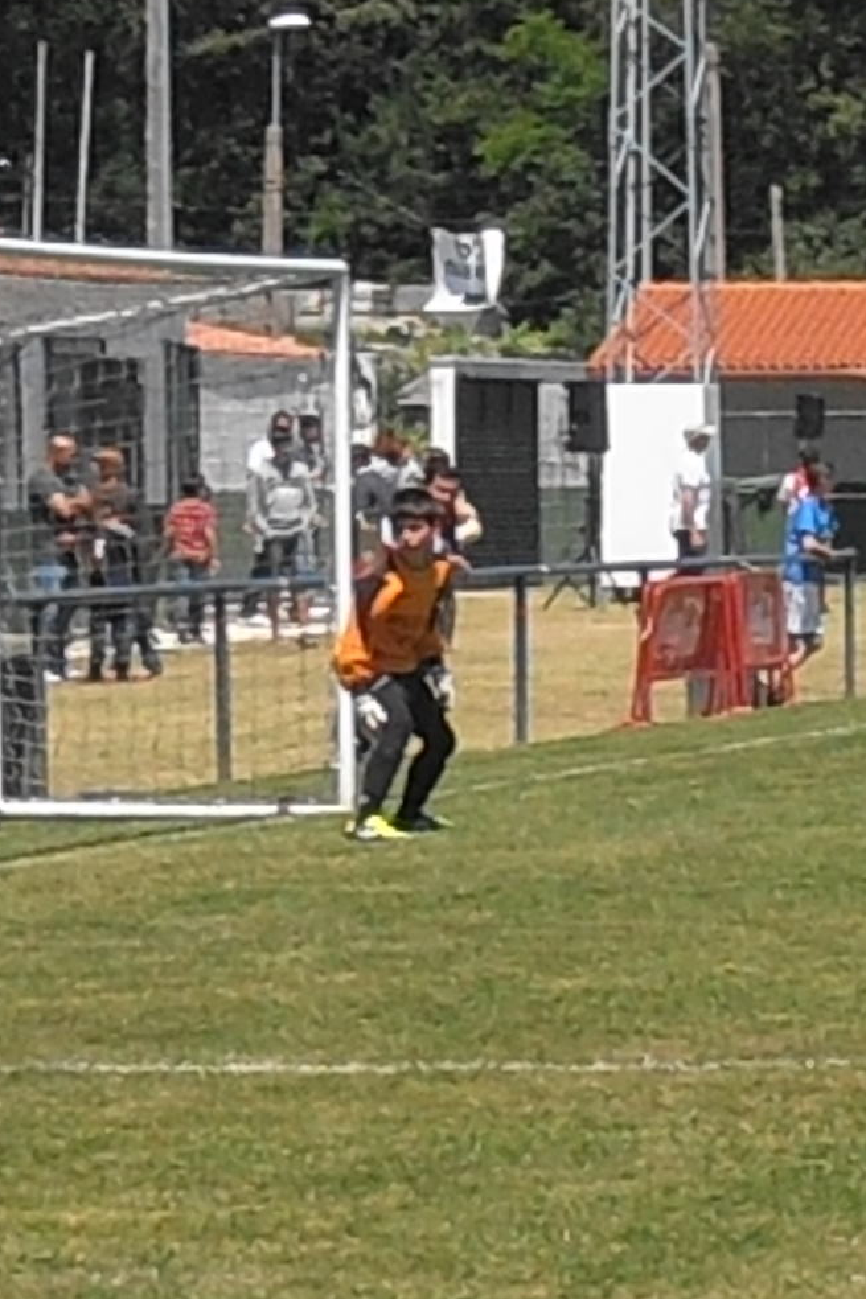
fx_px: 10792
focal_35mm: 299
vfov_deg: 6.9
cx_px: 689
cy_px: 944
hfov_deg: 4.6
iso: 400
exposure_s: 1/320
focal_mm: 24.39
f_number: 15
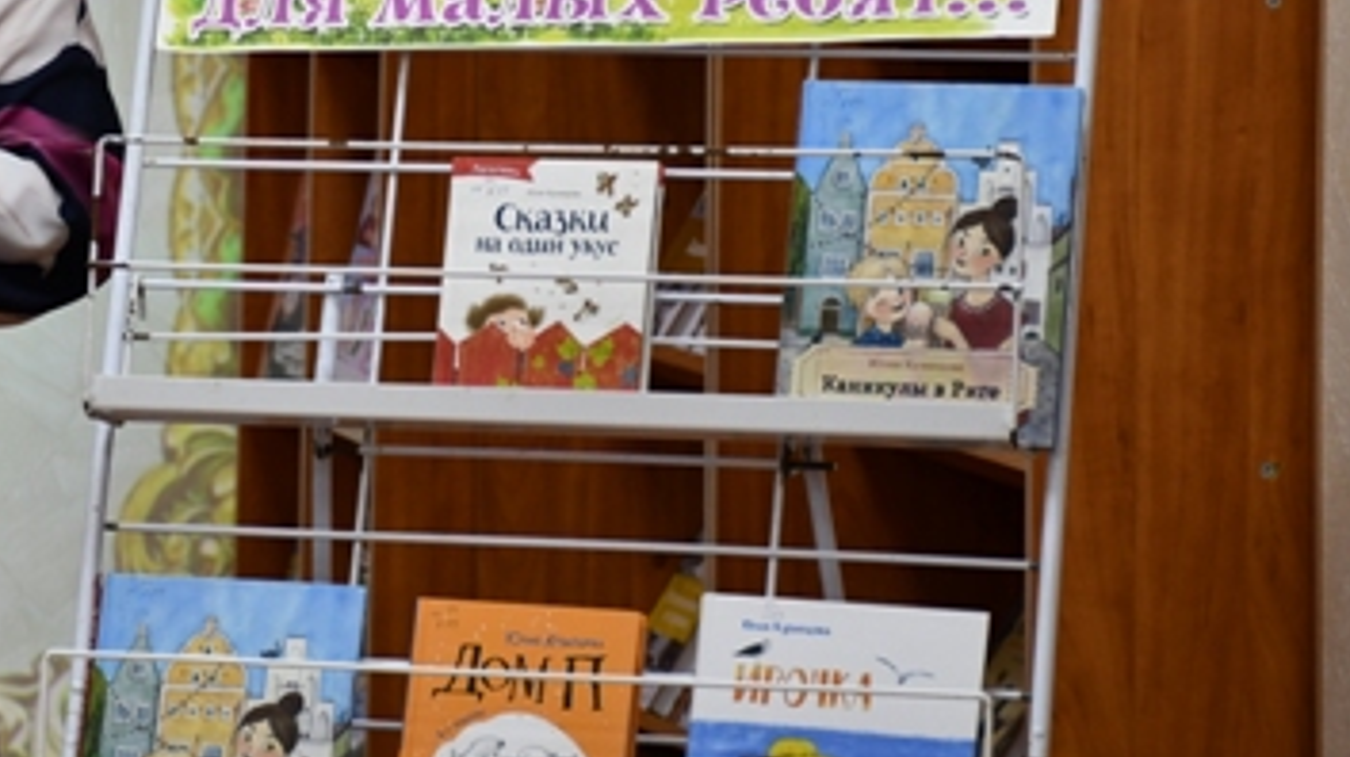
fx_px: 7619
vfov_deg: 5.7
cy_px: 132
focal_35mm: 213
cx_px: 306
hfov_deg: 10.1
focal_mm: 75
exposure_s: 1/125
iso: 900
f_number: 5
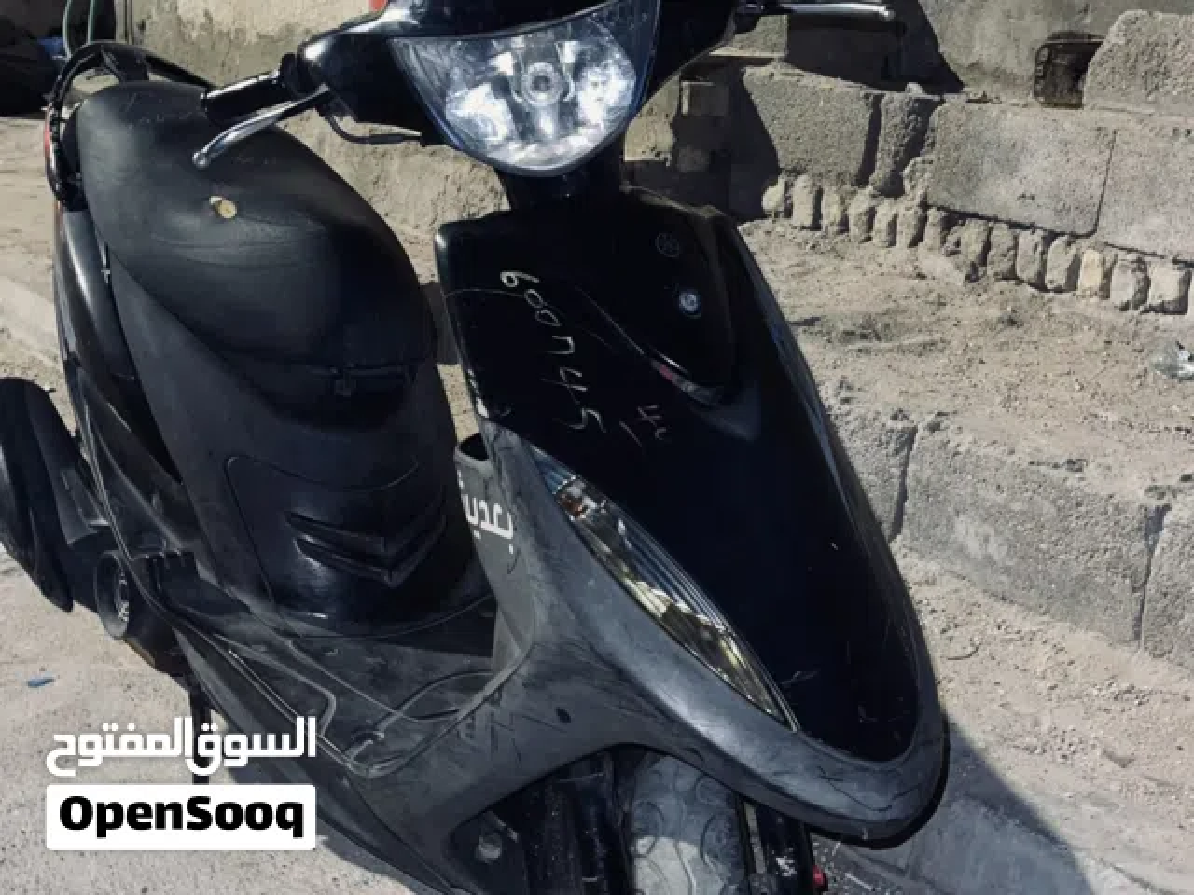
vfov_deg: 54.9
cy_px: 448
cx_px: 597
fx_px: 862
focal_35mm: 25
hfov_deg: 69.4
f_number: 1.6
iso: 125
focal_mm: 5.1
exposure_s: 1/10
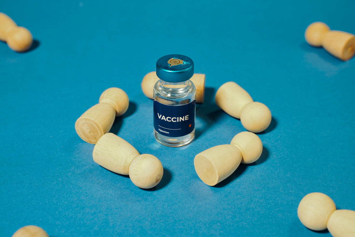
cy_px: 118
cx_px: 178
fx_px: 518
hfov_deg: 37.9
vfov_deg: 25.8
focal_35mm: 52
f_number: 5.6
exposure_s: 1/45
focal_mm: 35
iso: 250
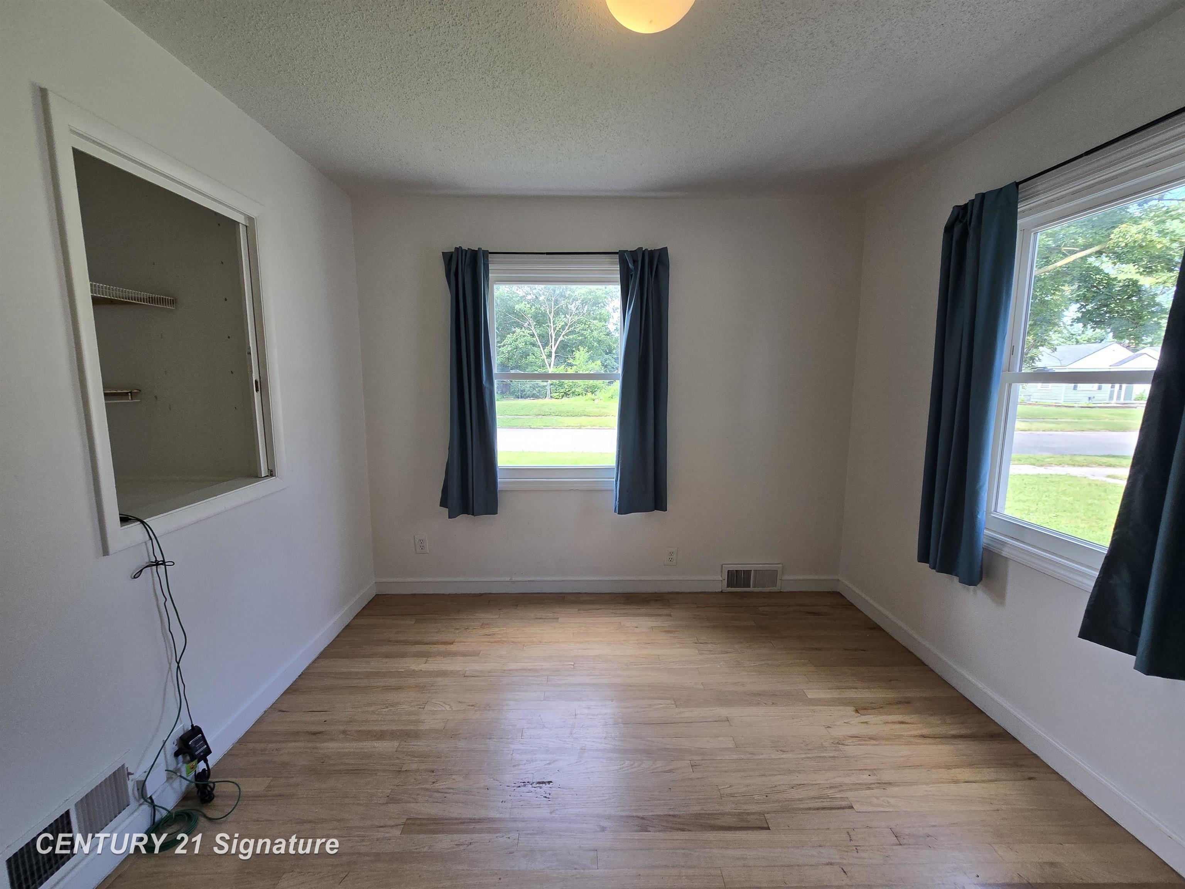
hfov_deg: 106.2
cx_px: 592
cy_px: 444
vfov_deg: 89.9
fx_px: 445
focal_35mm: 13
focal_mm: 2.2
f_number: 2.2
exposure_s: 1/120
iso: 80
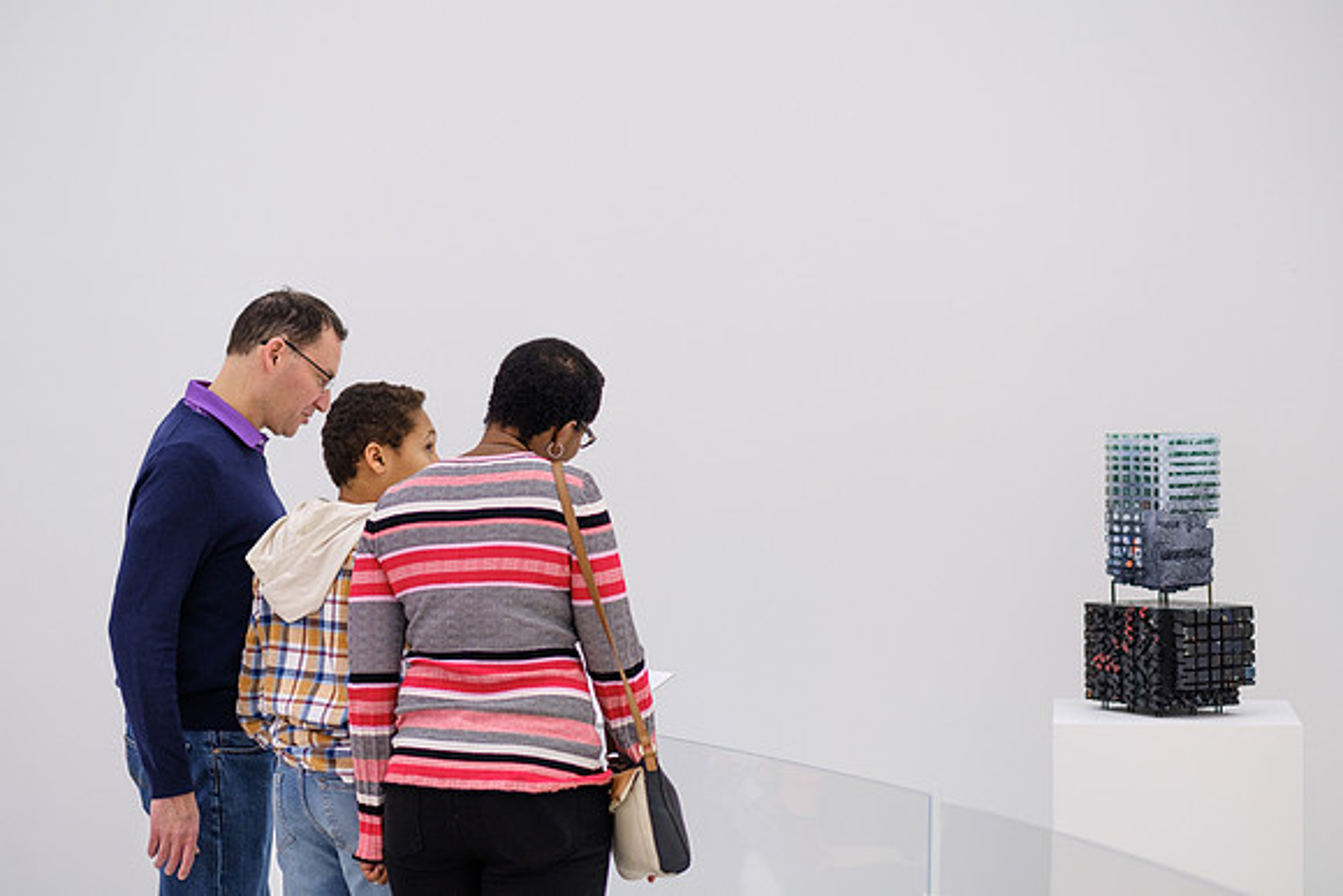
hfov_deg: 23.3
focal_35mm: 87
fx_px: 3254
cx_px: 646
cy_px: 431
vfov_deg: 15.7
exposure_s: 1/90
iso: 200
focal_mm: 56
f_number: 1.6
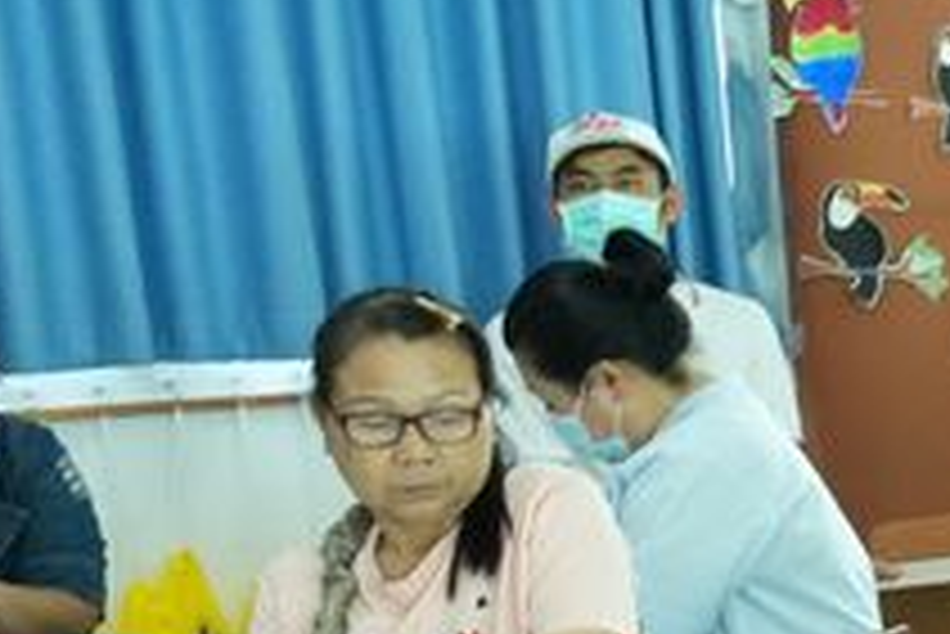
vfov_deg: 10.6
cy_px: 672
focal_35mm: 128
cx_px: 2224
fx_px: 3380
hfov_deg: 12.7
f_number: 3.5
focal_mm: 18
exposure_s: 1/100
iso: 1600
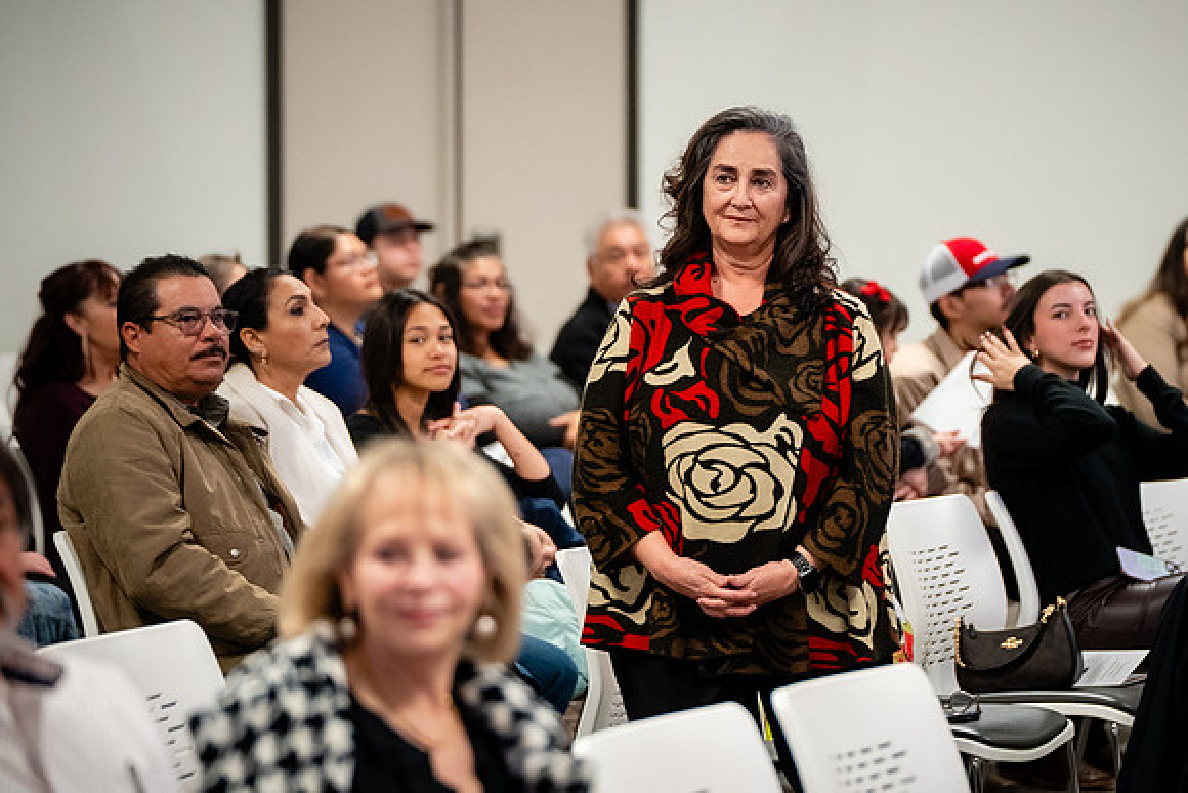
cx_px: 726
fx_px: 5544
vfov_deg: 8.2
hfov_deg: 12.2
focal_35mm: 168
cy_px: 350
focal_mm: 126
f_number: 2.8
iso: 2000
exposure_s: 1/160
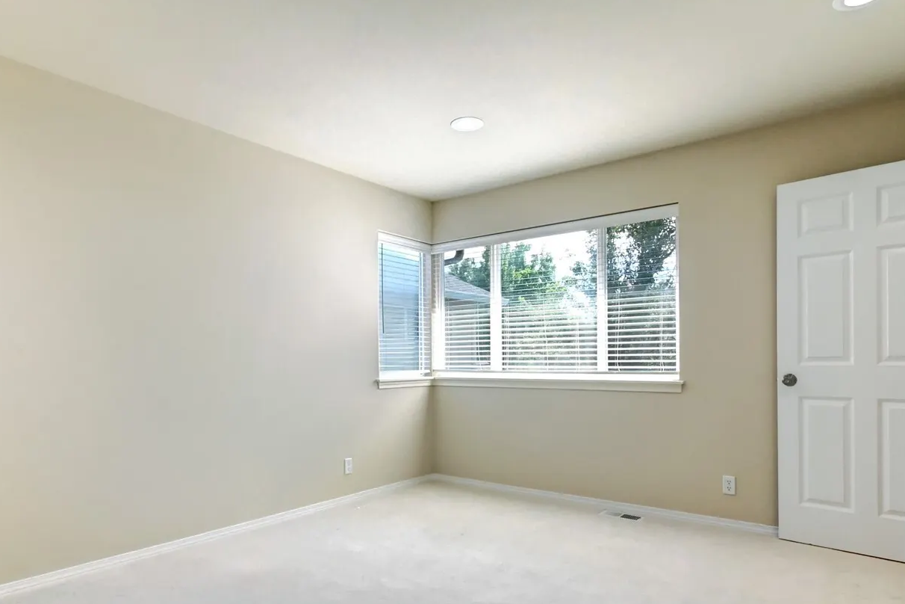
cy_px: 366
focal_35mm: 21
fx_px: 528
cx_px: 433
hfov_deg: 81.2
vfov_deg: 59.0
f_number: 11
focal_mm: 10
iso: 3200
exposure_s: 1/50
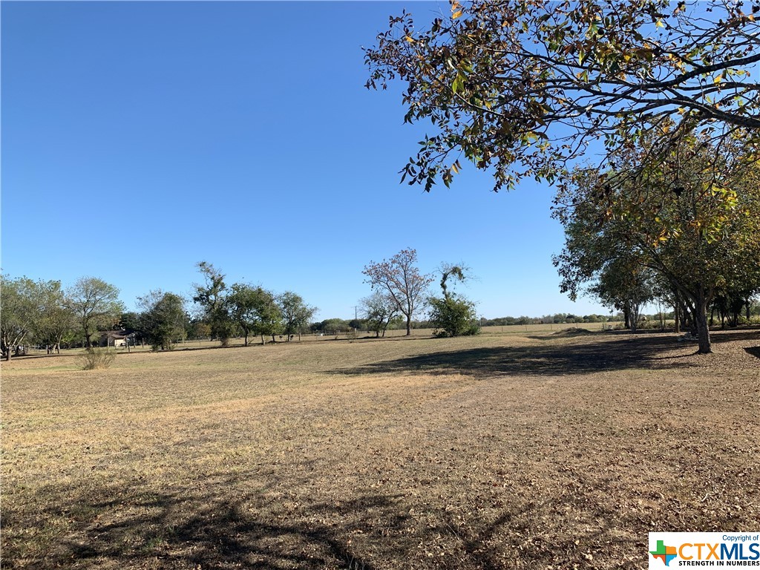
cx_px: 380
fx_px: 571
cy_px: 285
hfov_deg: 67.3
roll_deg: +3.3
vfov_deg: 53.1
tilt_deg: +5.8
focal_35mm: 26
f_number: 1.8
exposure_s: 1/2160
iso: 25
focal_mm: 4.25
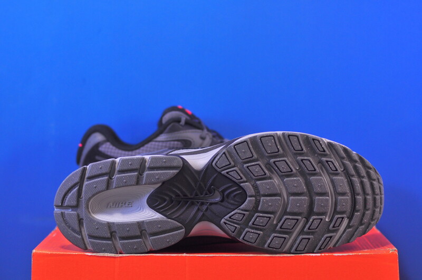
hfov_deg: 27.0
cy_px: 140
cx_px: 211
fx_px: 878
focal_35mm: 75
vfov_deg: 18.1
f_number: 2.5
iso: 250
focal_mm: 50
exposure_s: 1/320
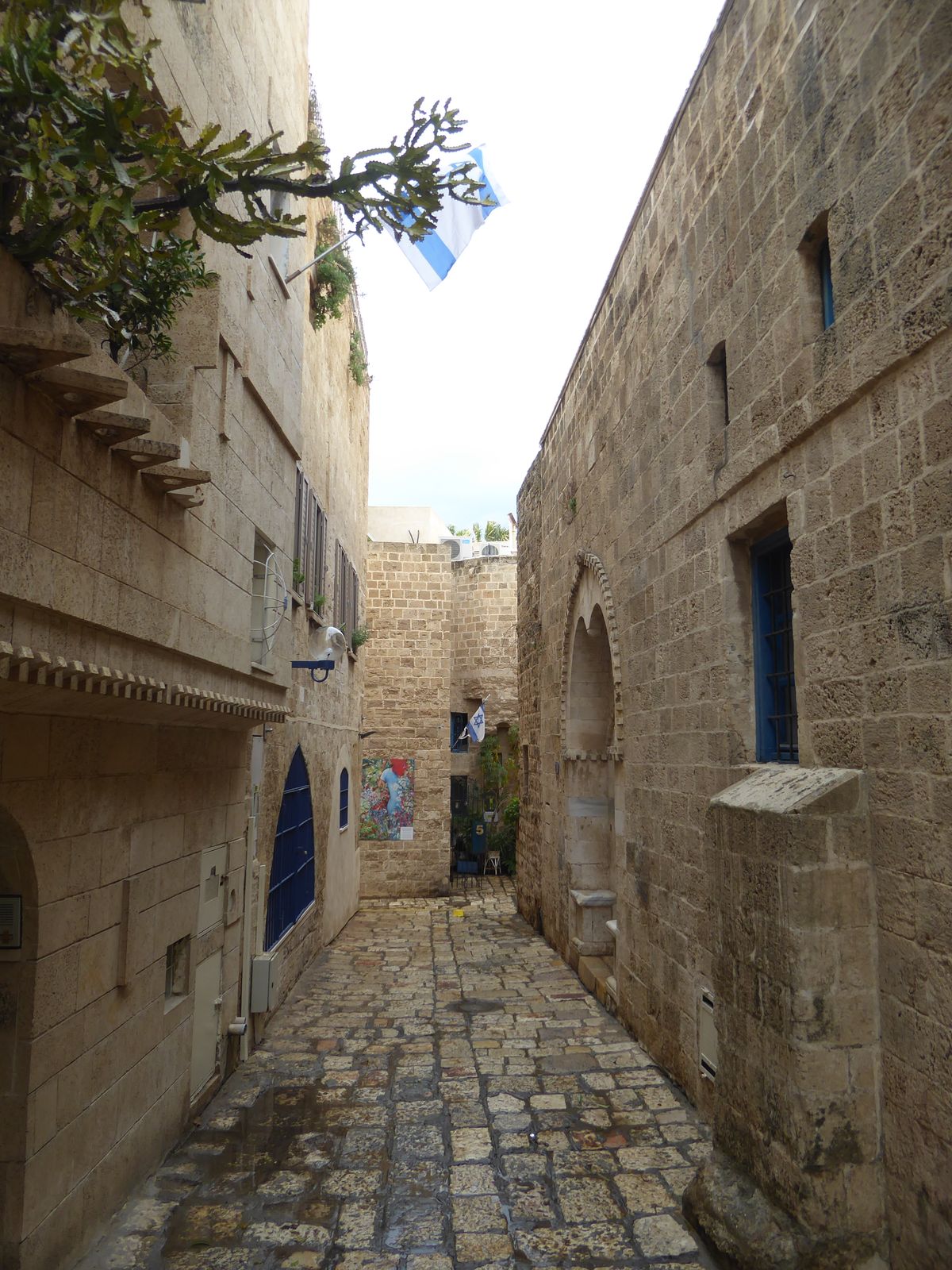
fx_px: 917
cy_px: 635
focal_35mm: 25
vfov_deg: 69.4
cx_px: 476
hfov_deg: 54.9
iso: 80
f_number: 3.3
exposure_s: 1/200
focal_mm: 4.3
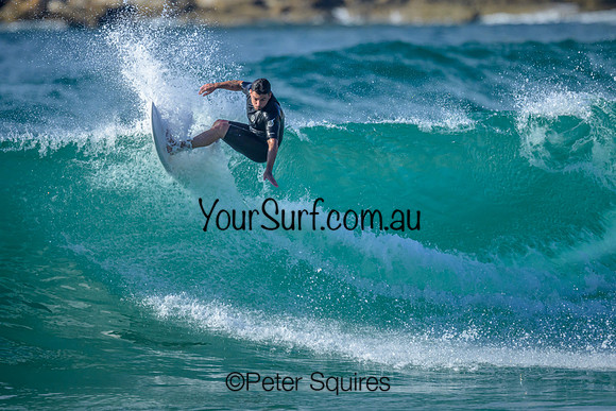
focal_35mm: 1008
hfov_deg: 2.0
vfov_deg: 1.4
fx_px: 17254
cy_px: 169
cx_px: 325
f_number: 6.3
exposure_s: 1/4000
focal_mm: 800
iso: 1100
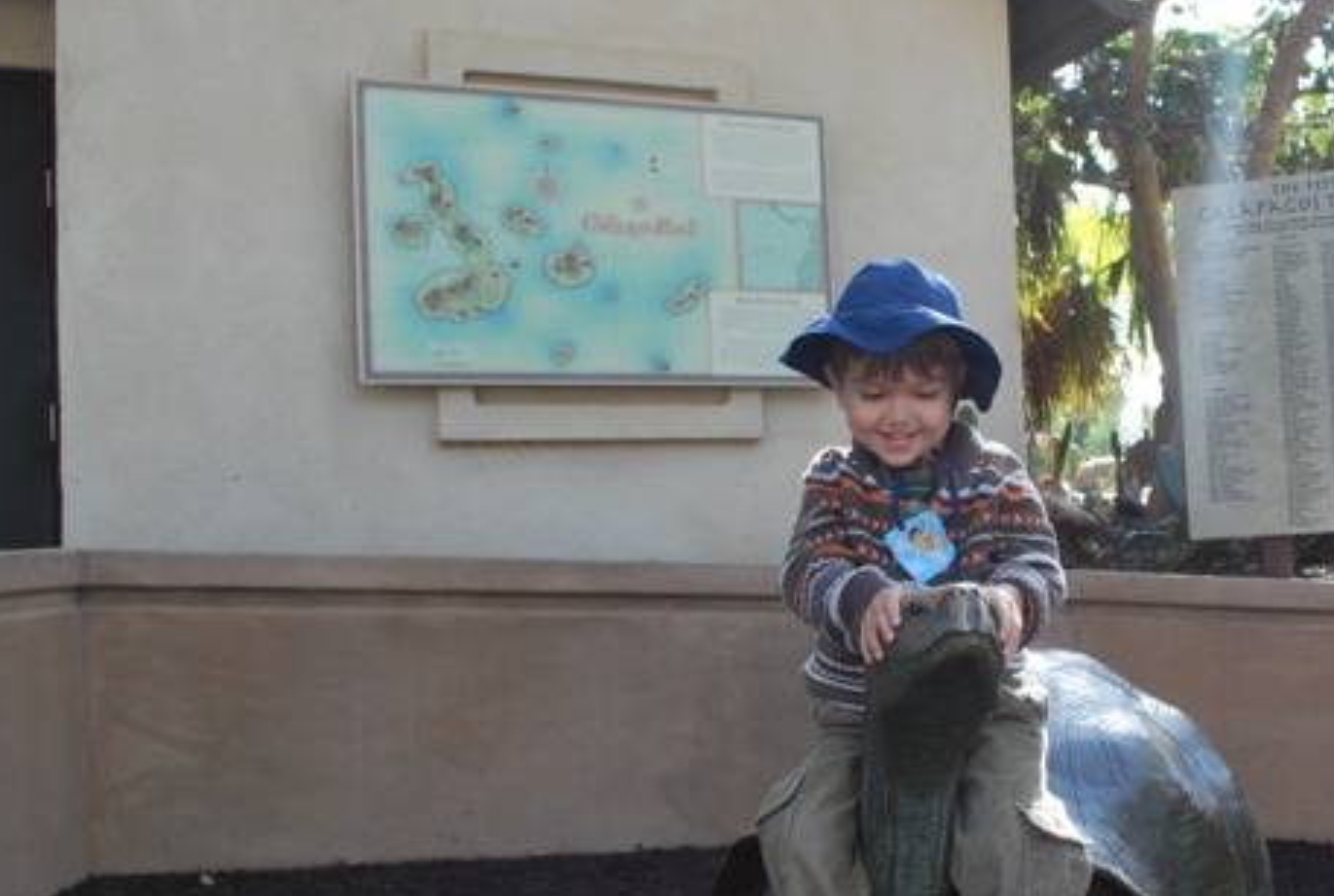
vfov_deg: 32.0
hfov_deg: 45.5
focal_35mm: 42
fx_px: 1560
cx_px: 899
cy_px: 508
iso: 400
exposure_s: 1/200
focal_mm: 20
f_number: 7.1
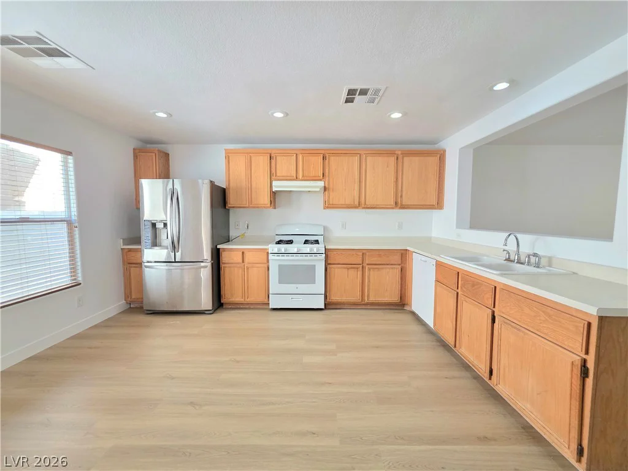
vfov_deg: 89.9
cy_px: 236
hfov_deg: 106.2
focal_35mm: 13
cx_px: 314
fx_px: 236
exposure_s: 1/60.2
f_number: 1.9
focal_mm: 2.2
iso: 160
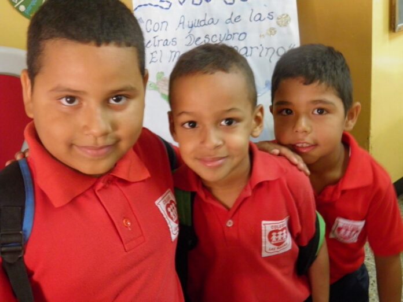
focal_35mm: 39
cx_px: 202
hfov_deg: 47.9
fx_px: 454
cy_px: 151
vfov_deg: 36.8
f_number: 3.2
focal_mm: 7.1
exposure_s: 1/8
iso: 400
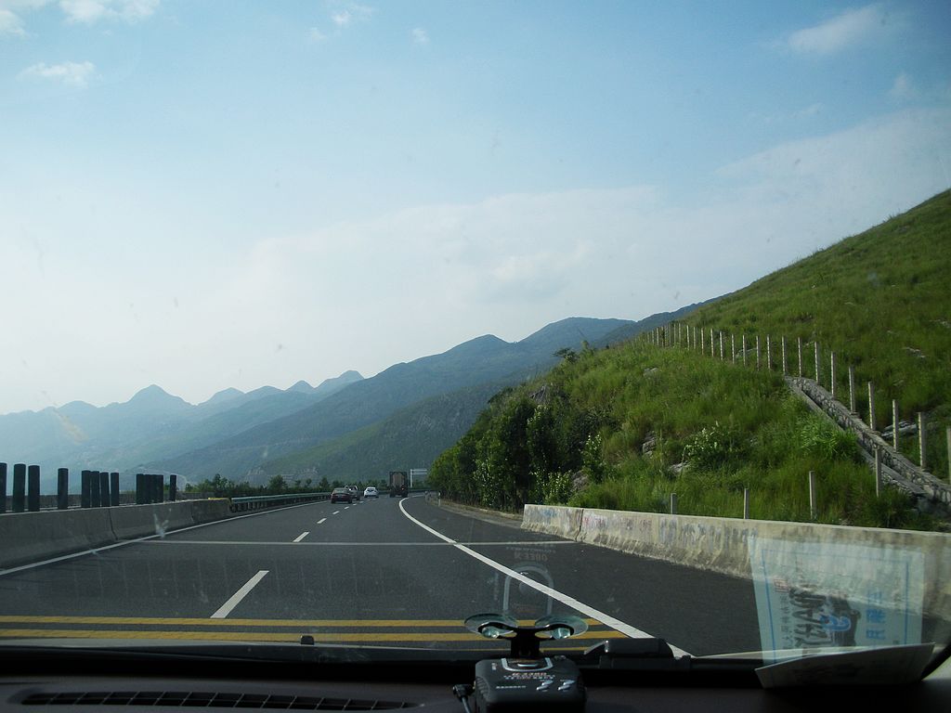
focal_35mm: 36
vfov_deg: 39.7
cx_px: 476
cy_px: 356
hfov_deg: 51.4
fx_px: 989
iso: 64
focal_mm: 6.3
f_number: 3.5
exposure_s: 1/661
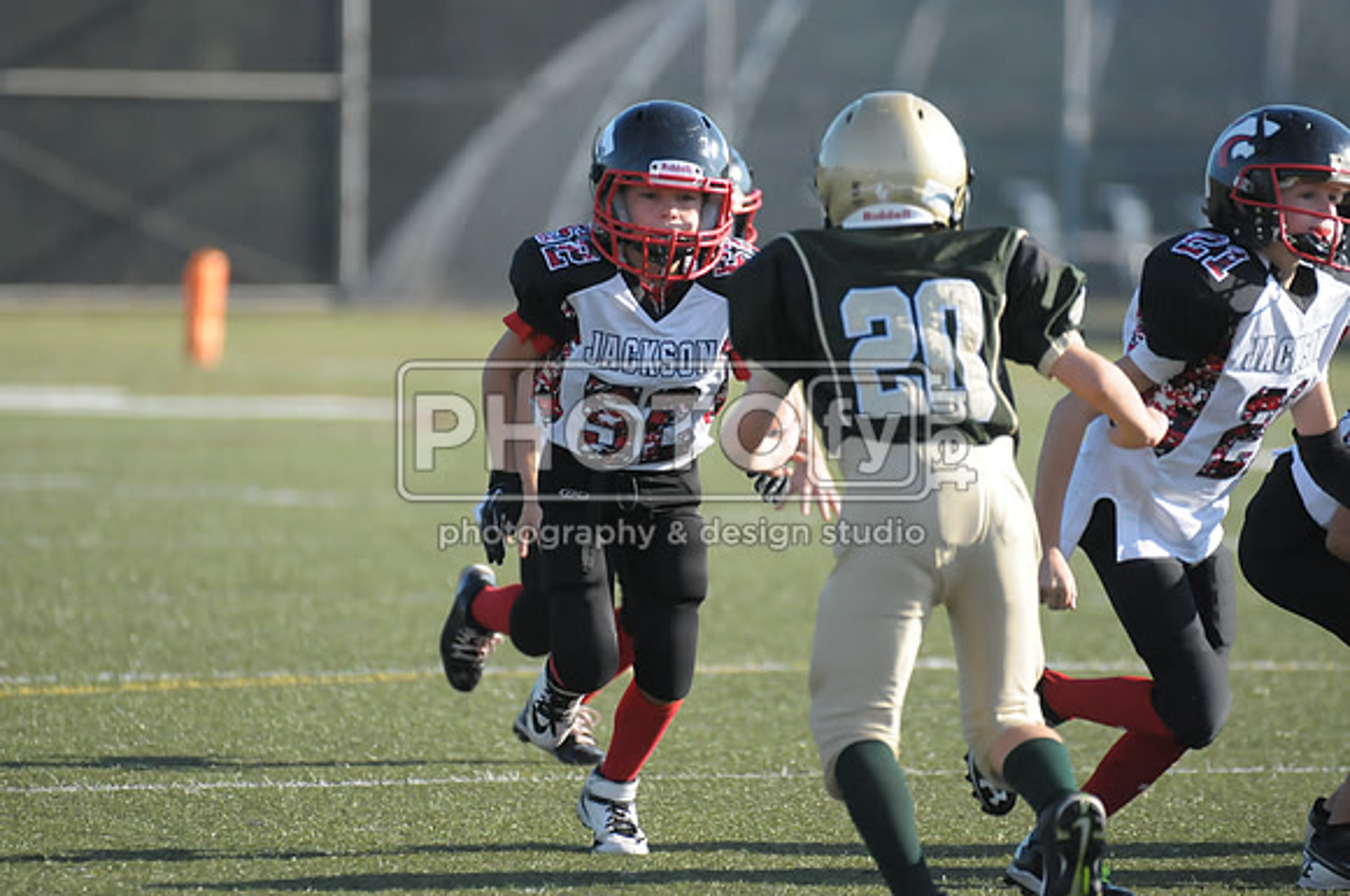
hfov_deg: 4.2
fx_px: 18536
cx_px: 675
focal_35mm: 495
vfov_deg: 2.8
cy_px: 448
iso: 1600
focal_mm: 330
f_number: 4
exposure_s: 1/4000
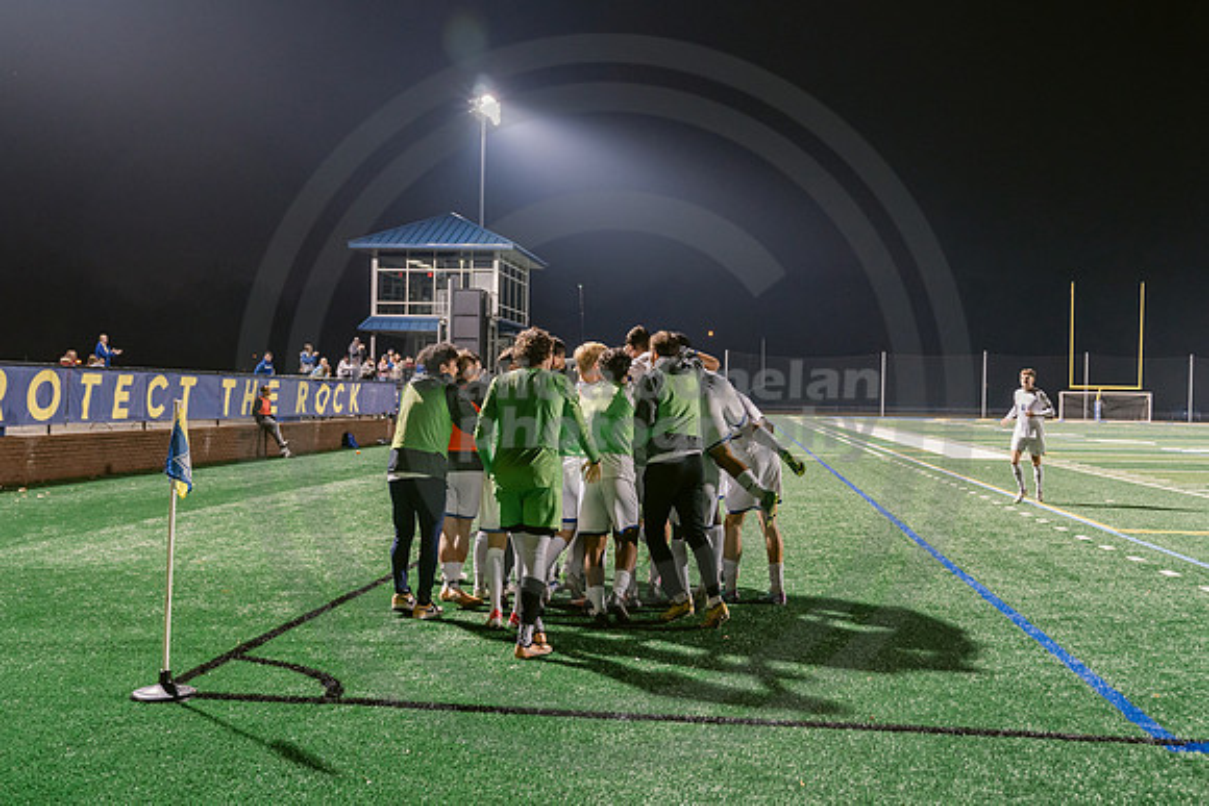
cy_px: 403
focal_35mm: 36
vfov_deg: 36.9
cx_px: 604
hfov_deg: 53.1
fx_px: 1209
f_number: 4
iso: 2500
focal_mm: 36
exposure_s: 1/80
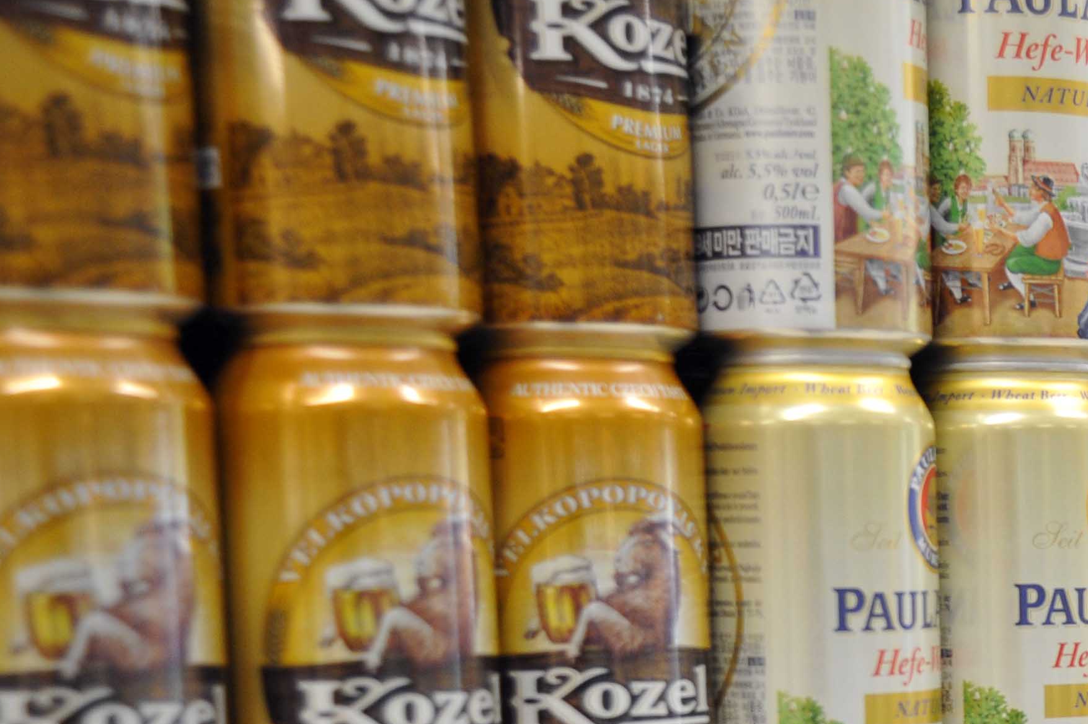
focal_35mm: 97
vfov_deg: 13.8
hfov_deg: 19.9
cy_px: 782
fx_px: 2930
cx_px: 1280
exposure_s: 1/100
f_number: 4
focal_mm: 40
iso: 1600
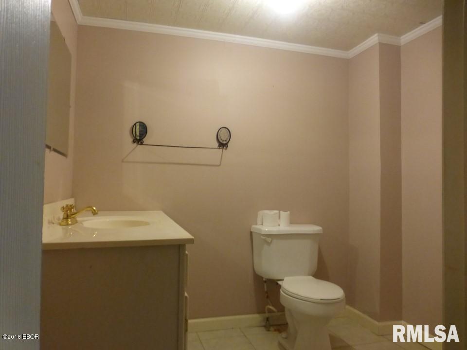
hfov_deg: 69.4
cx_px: 234
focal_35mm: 25
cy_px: 175
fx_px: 337
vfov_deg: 54.9
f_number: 3.3
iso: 400
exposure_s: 1/20
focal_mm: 4.3
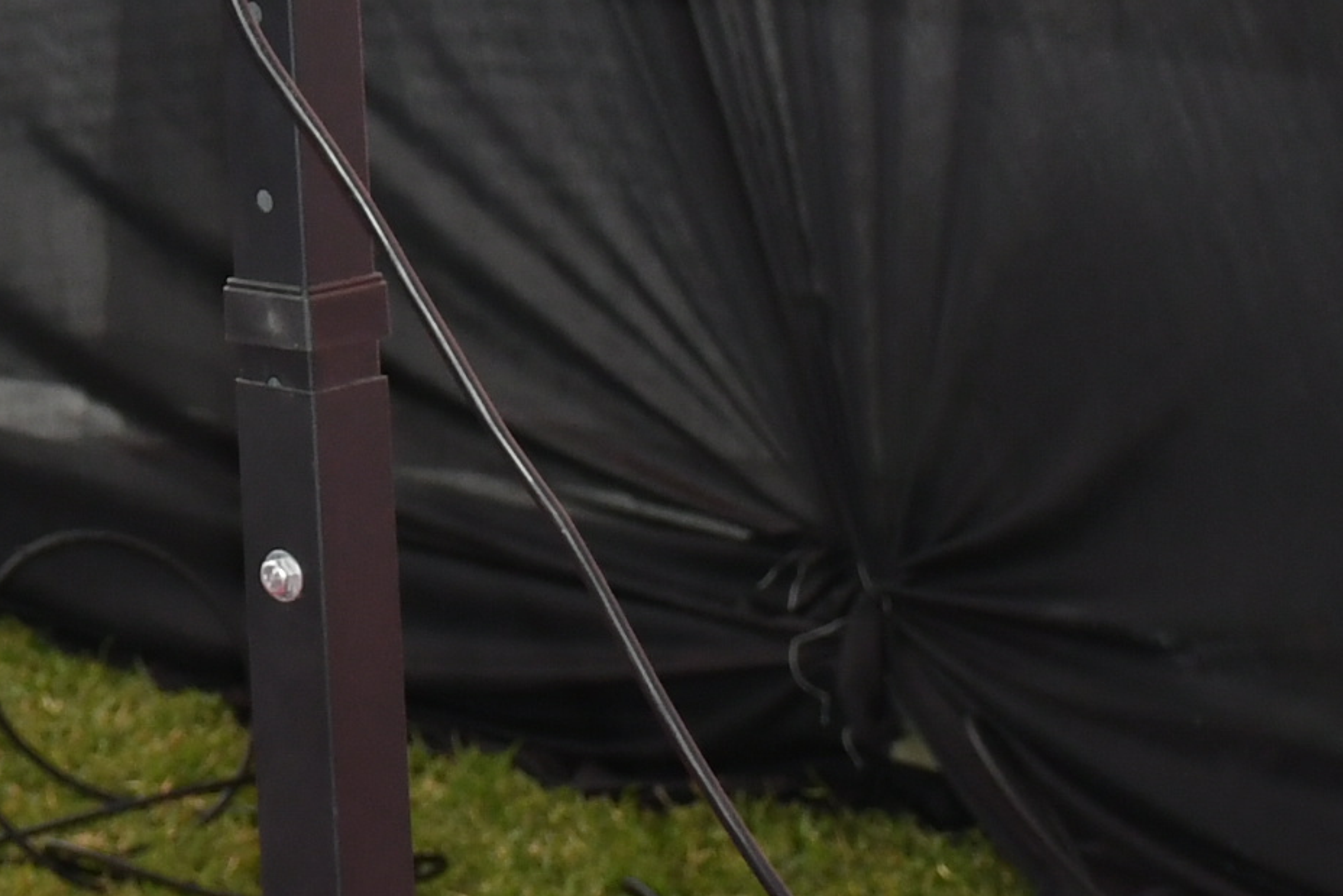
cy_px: -847
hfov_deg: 8.5
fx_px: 8730
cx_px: -933
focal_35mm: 234
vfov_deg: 5.7
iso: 800
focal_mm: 35
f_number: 5.6
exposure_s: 1/80
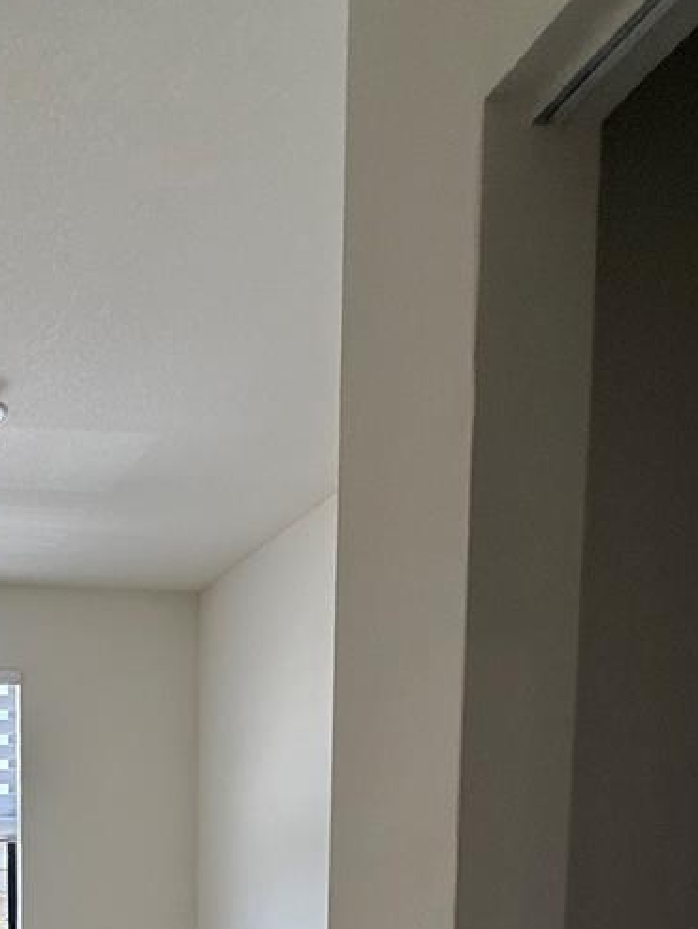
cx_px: -19
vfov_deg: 44.6
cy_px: 957
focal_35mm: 34
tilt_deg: -4.1
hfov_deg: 36.9
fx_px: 913
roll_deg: +1.5
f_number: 2.2
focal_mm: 2.22
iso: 80
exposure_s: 1/120
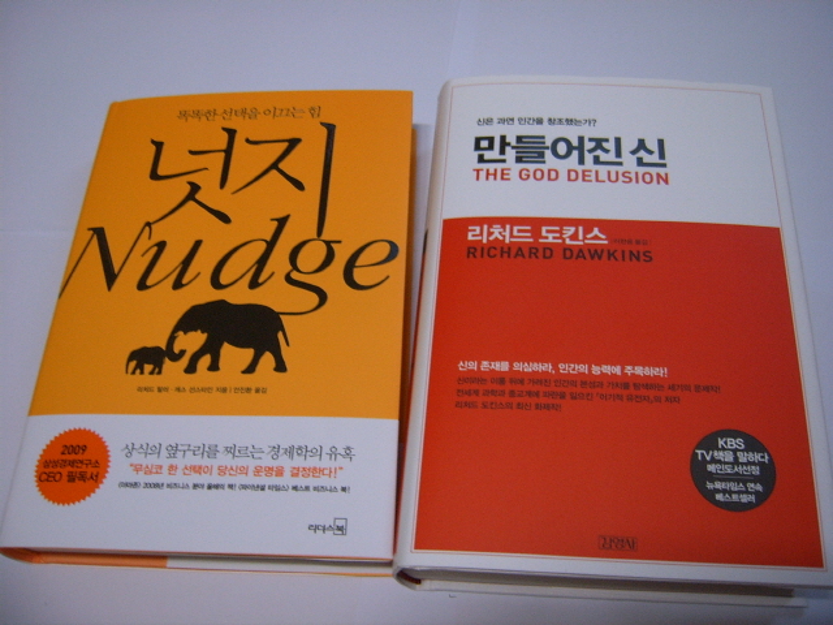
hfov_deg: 52.6
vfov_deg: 40.7
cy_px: 312
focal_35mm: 35
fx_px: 842
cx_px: 416
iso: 100
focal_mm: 5.8
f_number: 2.8
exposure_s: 1/20
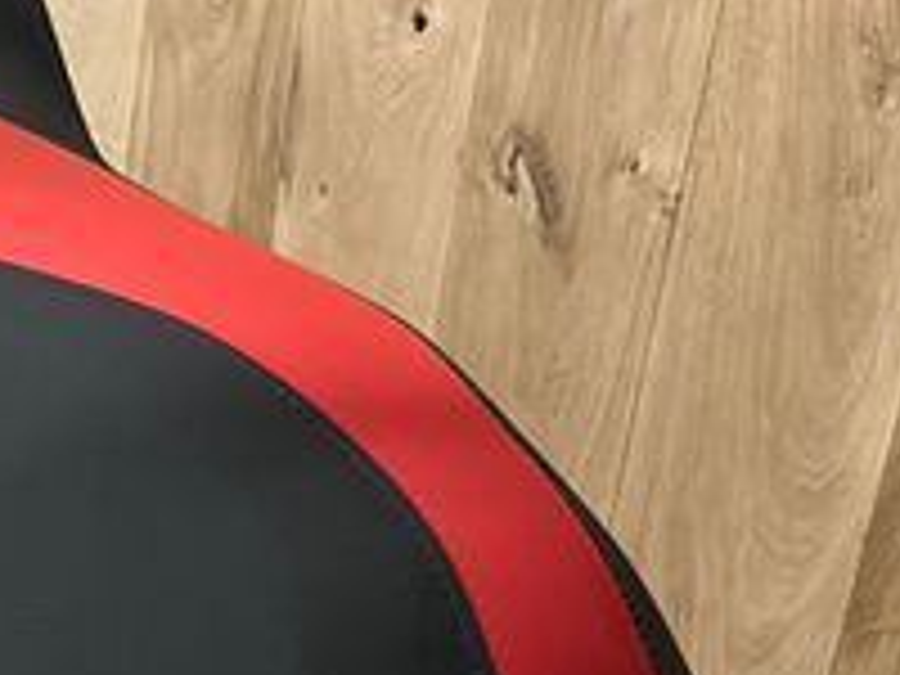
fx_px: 2158
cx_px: -418
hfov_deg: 20.4
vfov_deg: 17.8
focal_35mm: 83
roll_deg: -0.7
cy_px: 418
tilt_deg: -23.1
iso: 500
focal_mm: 5.1
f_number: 1.6
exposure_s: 1/25
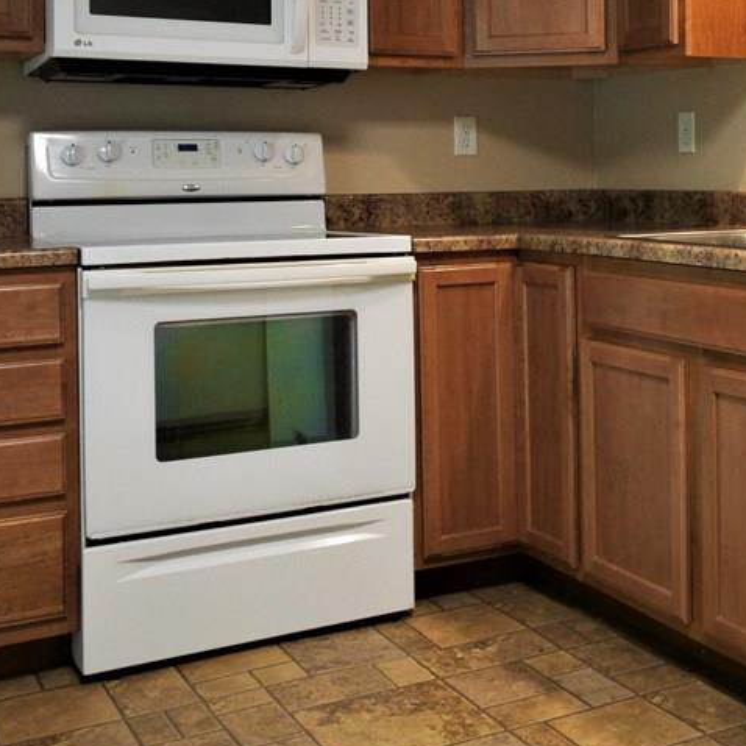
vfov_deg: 31.7
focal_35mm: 53
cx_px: 591
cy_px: 193
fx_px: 1292
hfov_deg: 31.4
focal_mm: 14
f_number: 4
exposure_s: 1/60
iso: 2000
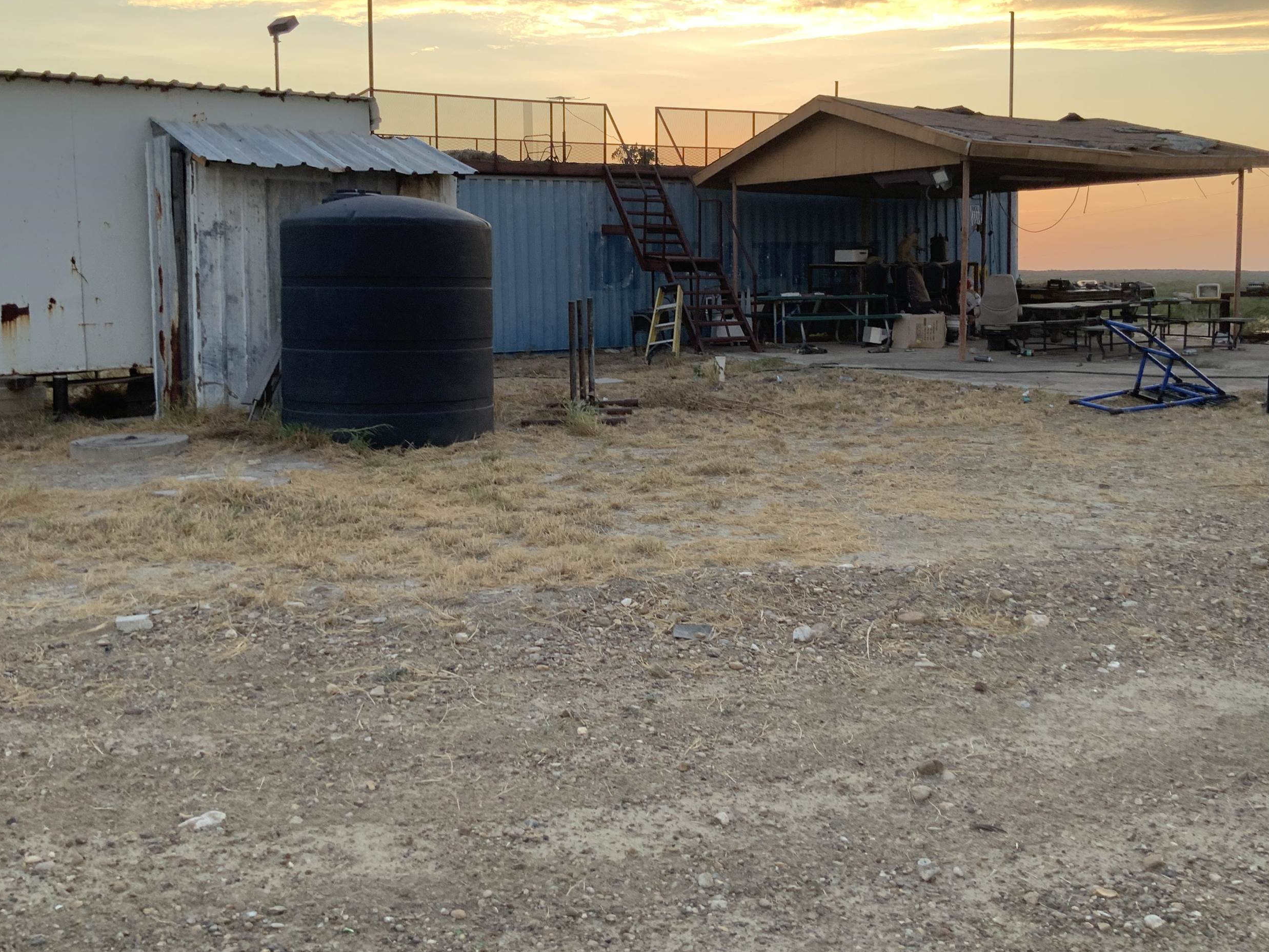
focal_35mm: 36
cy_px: 369
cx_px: 619
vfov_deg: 39.4
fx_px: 1320
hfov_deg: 51.4
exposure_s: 1/120
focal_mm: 3
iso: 20
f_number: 1.8
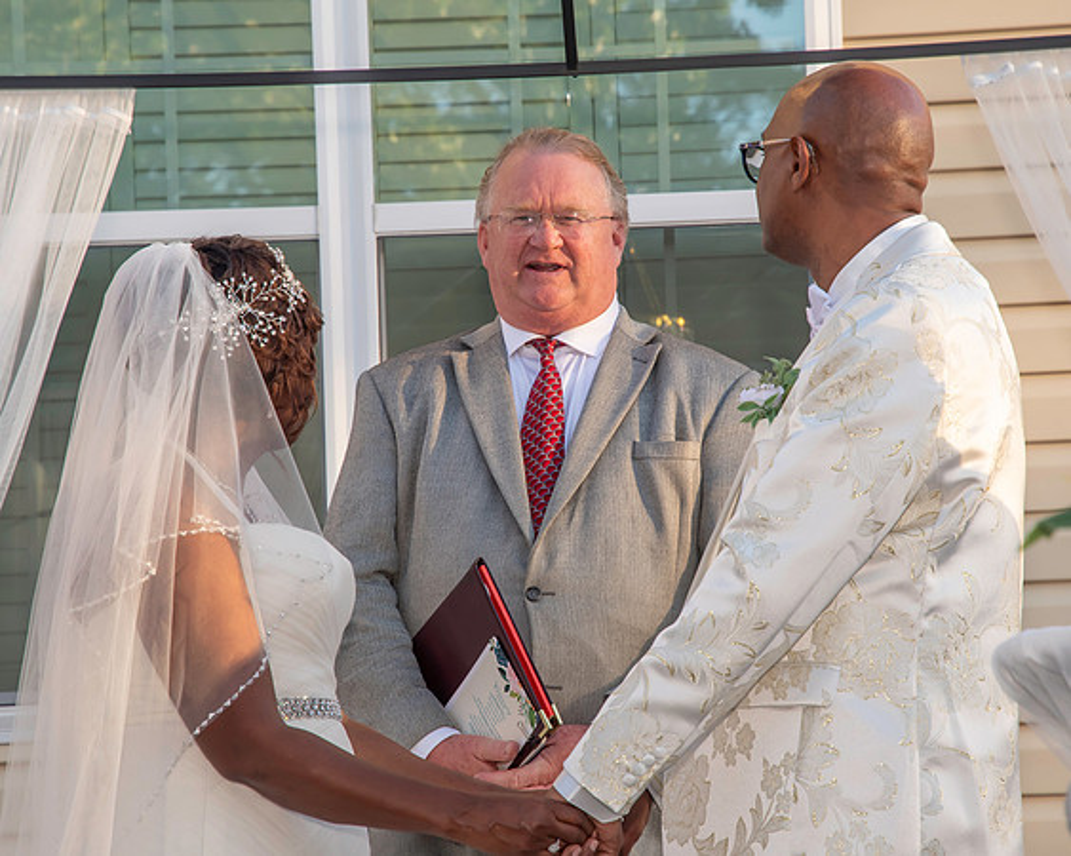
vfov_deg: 11.2
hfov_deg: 14.0
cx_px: 563
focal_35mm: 138
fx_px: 4371
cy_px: 419
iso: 400
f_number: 6.3
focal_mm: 80
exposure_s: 1/250
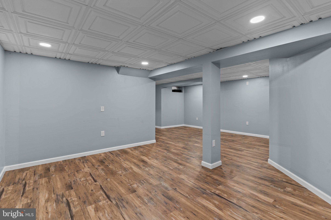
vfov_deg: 70.4
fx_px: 156
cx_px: 166
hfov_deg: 93.3
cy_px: 110
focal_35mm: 17
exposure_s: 1/8
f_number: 8
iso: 400
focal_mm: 17
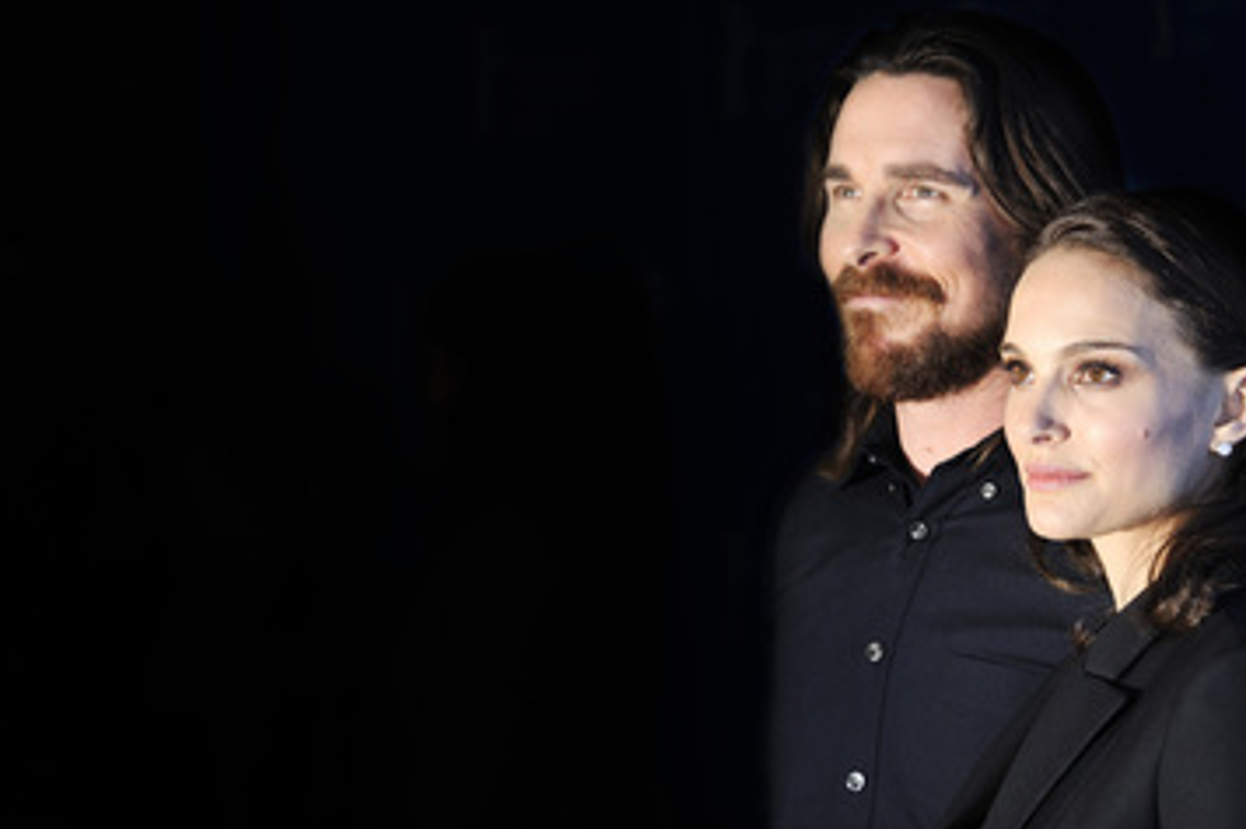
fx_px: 6573
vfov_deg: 7.2
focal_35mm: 190
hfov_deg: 10.8
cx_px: 761
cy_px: 441
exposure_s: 1/200
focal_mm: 150
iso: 200
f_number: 6.3
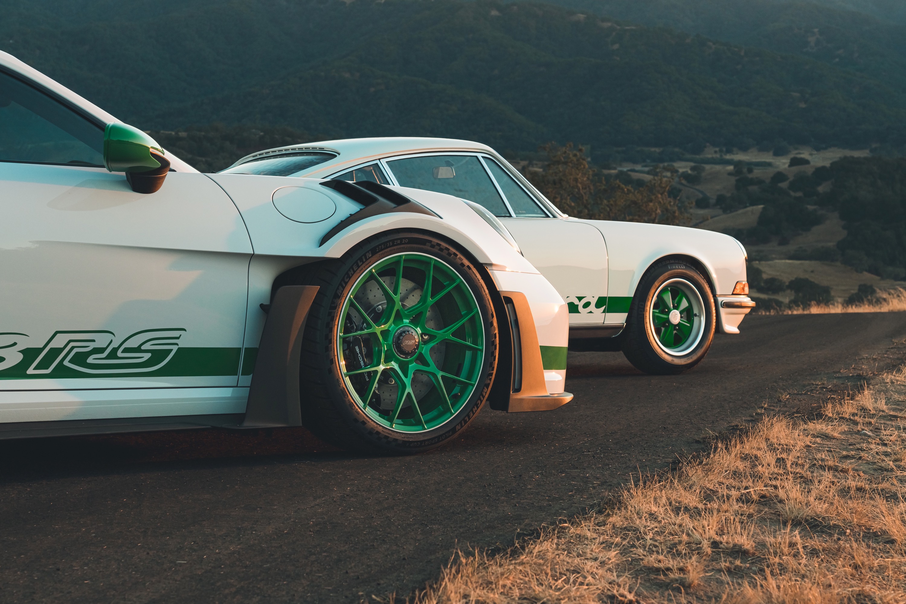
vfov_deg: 18.7
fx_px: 1837
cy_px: 302
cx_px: 453
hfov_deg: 27.7
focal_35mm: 73
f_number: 10
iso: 400
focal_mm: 73
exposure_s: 1/40
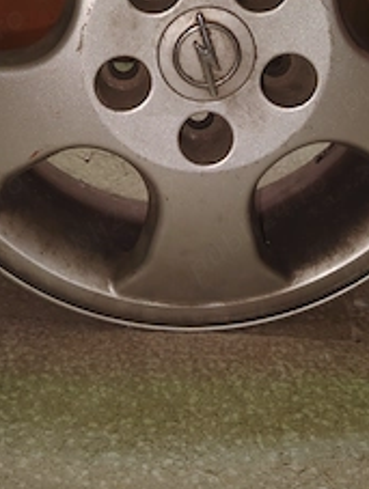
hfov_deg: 28.6
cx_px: 181
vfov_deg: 36.2
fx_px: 723
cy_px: 97
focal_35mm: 51
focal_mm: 5.25
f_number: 1.75
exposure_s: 1/33.3
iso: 1866
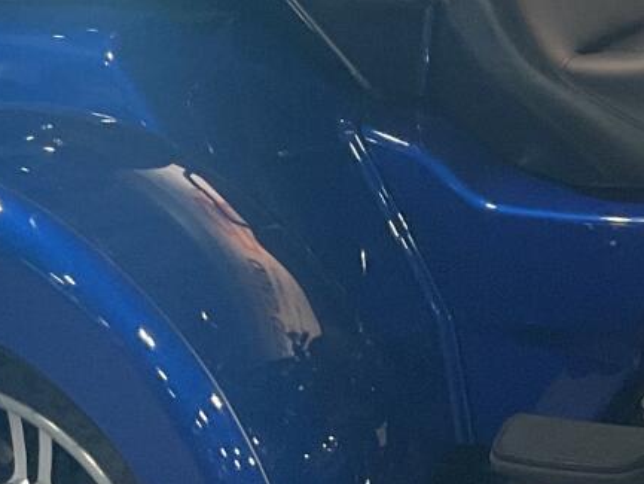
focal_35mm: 134
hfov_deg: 13.9
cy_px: 281
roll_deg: +3.4
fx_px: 2494
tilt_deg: -19.2
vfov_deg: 11.1
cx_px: 943
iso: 64
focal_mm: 3
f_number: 1.8
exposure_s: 1/60
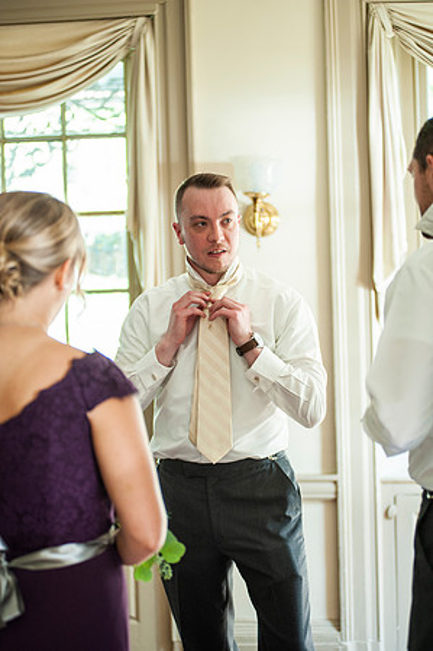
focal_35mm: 80
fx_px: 1447
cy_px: 326
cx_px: 216
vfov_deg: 25.4
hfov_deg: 17.0
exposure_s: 1/160
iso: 1250
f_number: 2.8
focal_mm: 80
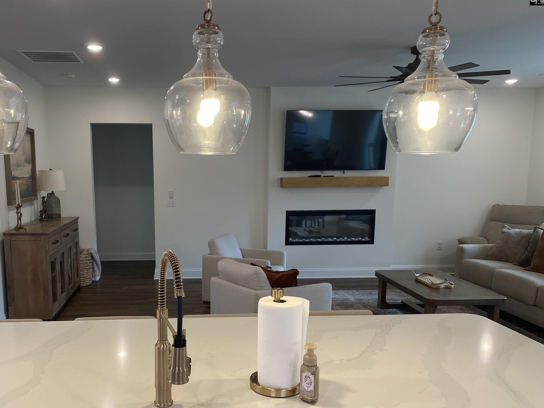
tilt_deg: -9.8
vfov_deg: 42.6
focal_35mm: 33
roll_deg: +0.0
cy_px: 253
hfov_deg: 54.8
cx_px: 206
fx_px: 519
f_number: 1.8
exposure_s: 1/120
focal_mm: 4.25
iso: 125
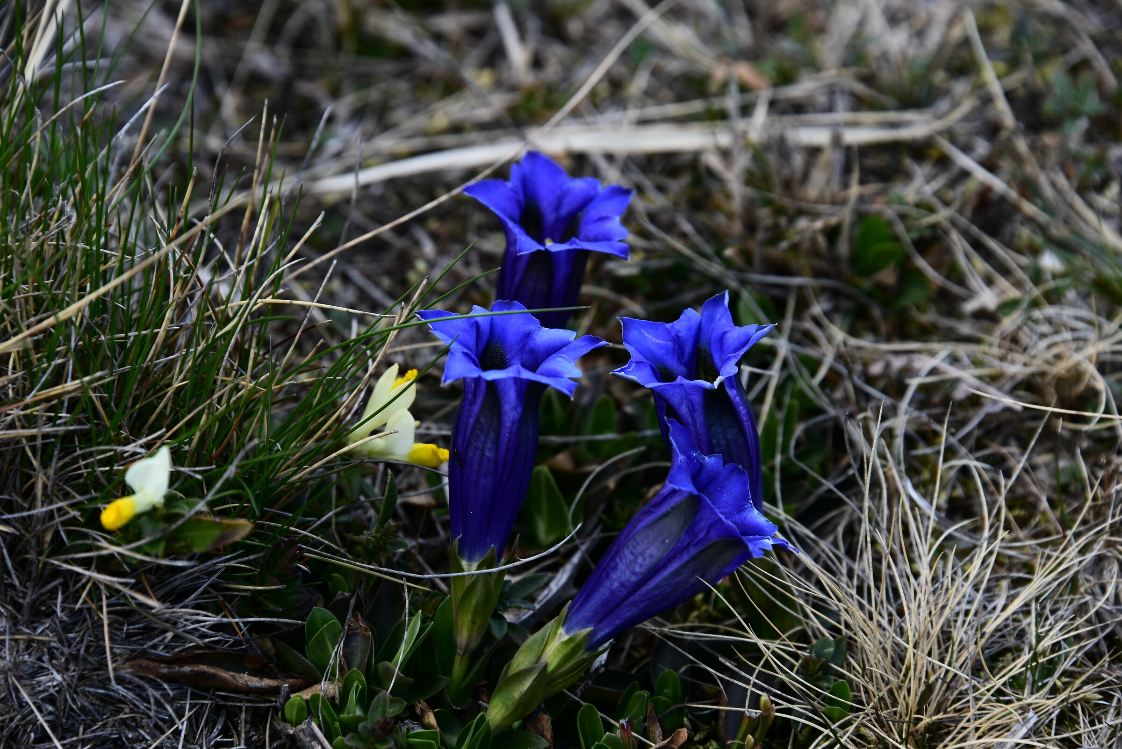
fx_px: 9353
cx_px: 561
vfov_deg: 4.6
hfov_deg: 6.9
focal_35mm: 300
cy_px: 374
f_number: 9
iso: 400
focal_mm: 300
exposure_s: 1/160
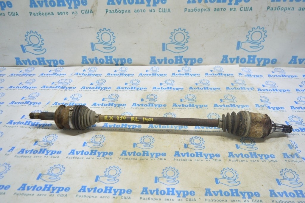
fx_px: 229
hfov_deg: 67.4
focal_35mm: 27
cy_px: 102
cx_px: 152
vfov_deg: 47.9
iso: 400
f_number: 3.5
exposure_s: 1/40
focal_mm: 18
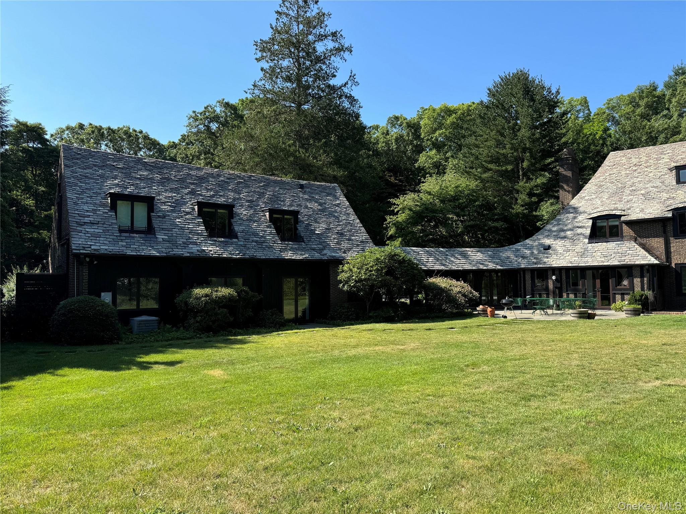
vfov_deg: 56.8
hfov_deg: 71.6
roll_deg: +0.9
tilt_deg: +4.0
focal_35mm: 24
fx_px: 476
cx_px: 343
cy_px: 257
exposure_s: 1/2174
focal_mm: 6.76
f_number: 1.78
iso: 80
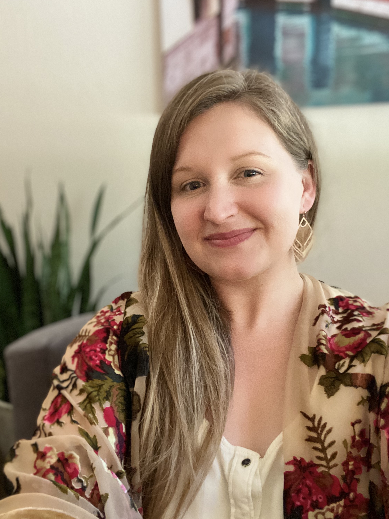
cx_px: 190
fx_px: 464
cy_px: 258
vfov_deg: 58.4
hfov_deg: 45.4
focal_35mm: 31
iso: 640
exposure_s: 1/30
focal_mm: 2.71
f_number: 2.2
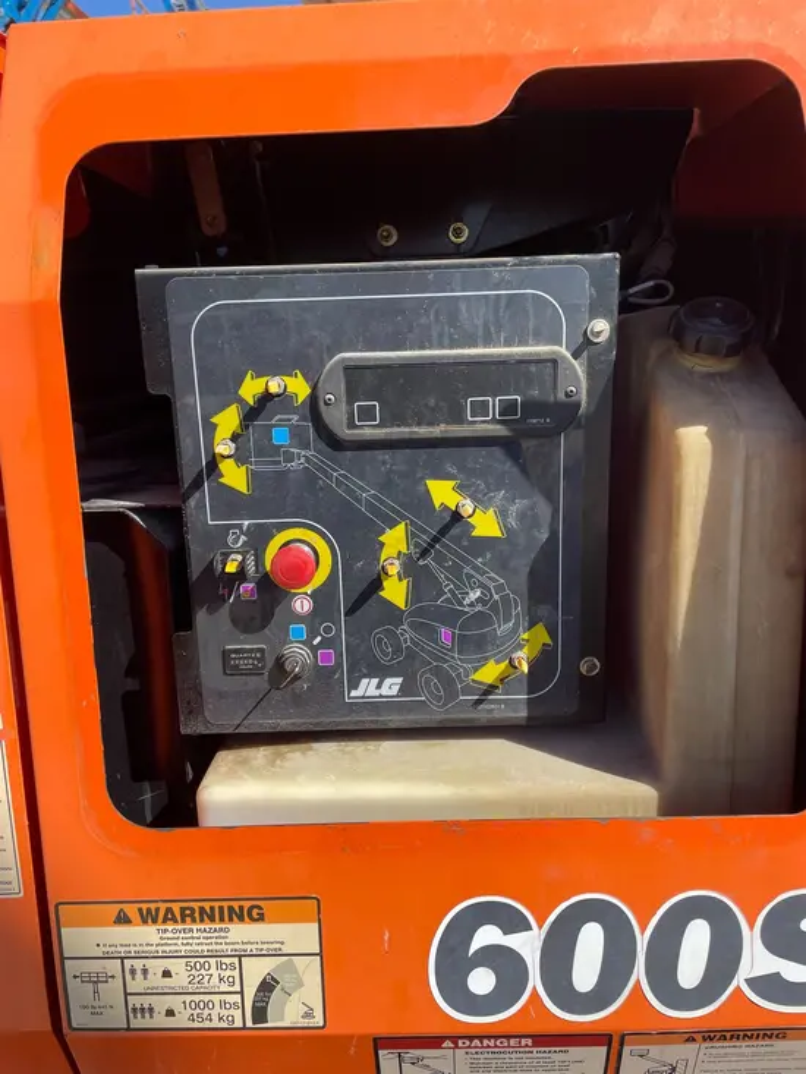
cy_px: 537
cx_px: 403
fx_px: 807
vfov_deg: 67.3
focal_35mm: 26
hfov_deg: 53.1
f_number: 1.6
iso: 32
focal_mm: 4.2
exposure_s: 1/1984
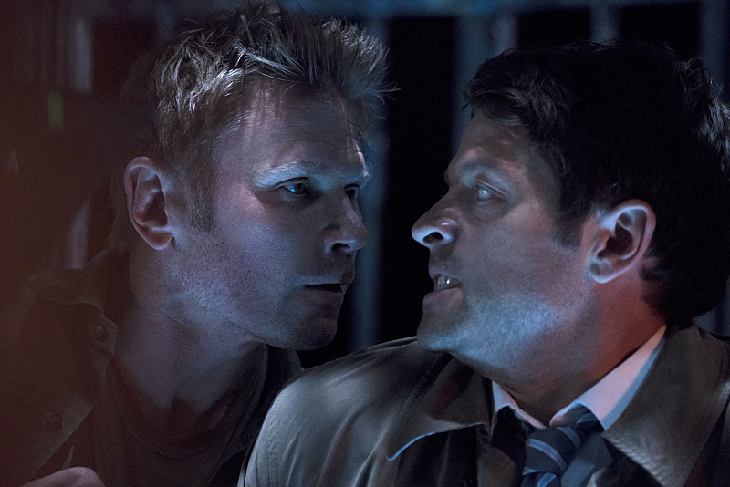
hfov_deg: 13.7
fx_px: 3043
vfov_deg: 9.2
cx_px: 365
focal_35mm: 150
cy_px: 244
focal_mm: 150
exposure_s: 1/200
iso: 6400
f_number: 4
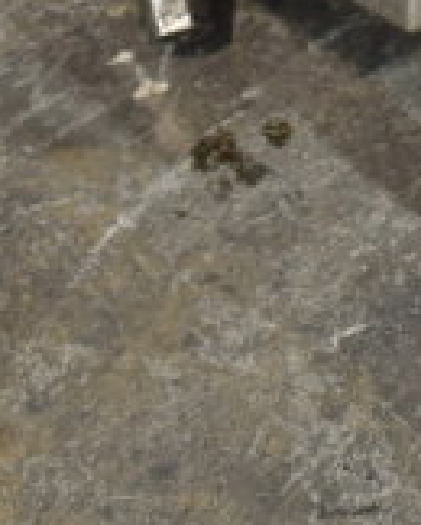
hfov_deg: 8.2
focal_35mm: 183
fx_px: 2839
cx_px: 751
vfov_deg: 9.7
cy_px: -578
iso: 640
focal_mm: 23
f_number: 3.8
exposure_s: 1/40
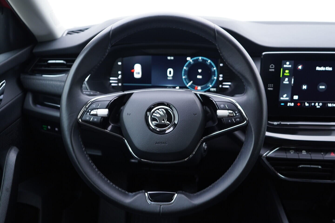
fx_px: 335
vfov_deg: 36.9
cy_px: 112
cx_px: 168
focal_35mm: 36
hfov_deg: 53.1
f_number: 2.8
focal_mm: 24
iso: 320
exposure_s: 1/40
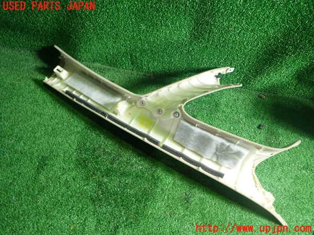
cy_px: 118
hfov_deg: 69.4
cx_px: 157
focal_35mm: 25
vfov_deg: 54.9
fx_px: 227
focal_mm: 4.5
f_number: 2
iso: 200
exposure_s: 1/50
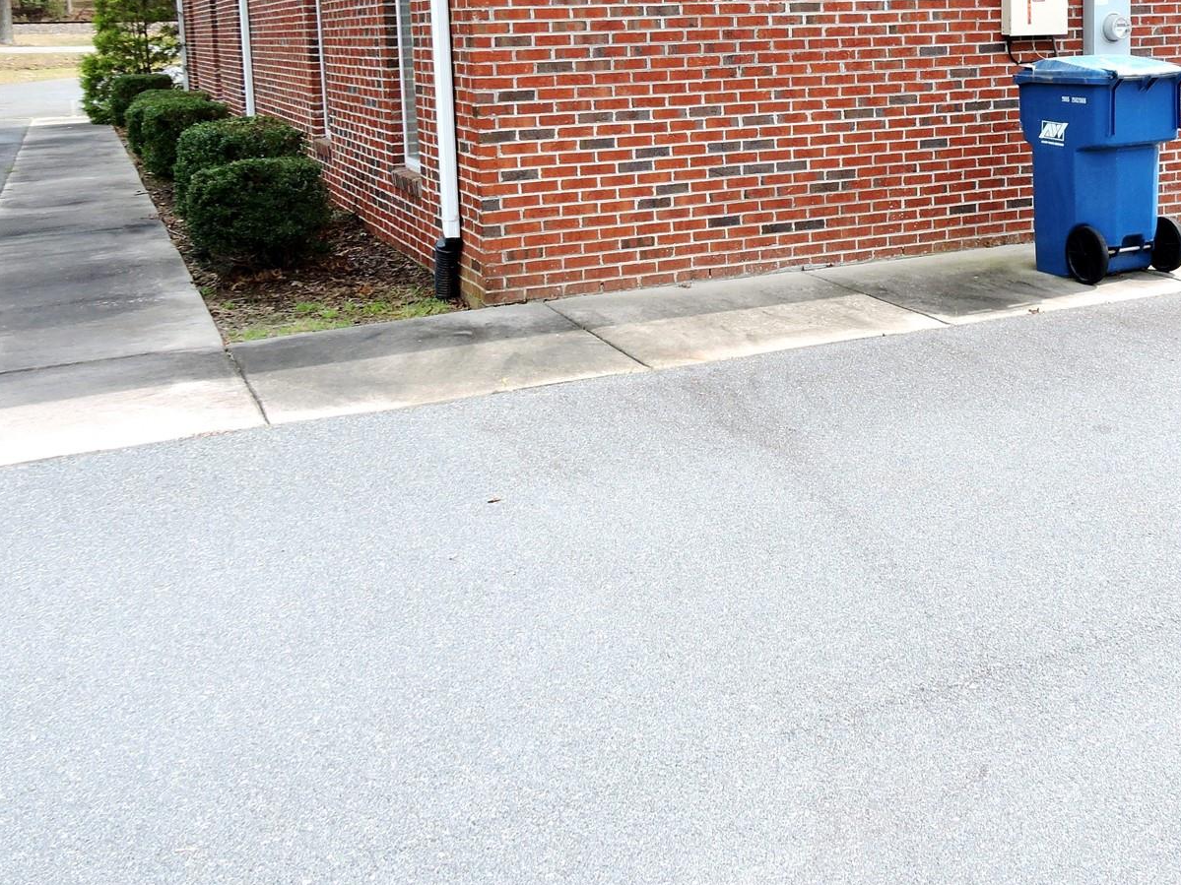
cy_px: 188
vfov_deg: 34.2
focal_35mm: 41
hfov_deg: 44.9
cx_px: 817
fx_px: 1399
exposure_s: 1/320
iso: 100
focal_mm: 4.3
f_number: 3.3
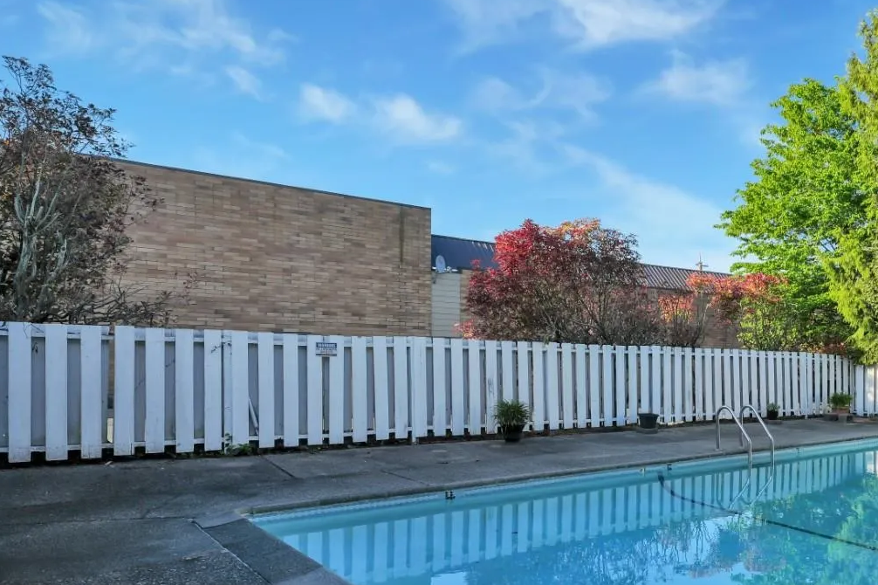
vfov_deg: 44.3
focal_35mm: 29
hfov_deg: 60.3
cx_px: 646
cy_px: 368
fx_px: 711
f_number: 8
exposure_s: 1/125
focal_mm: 18.1
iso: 100
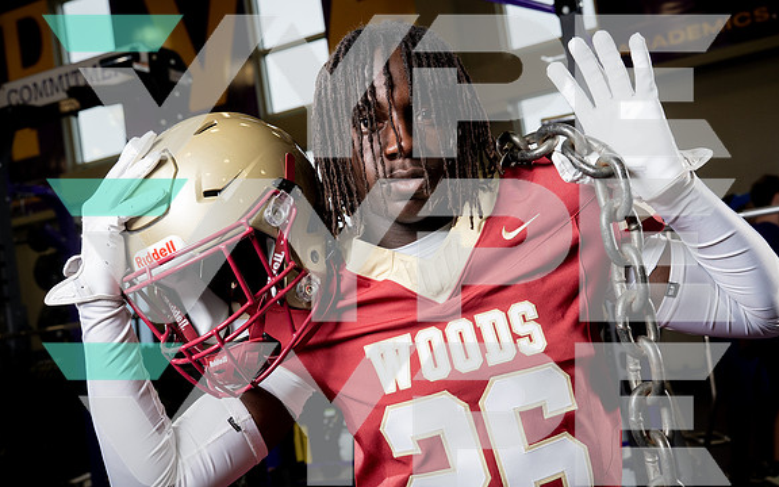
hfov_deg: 49.3
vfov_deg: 32.0
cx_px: 391
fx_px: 849
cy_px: 251
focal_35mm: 40
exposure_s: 1/250
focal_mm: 39
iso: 640
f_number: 5.6
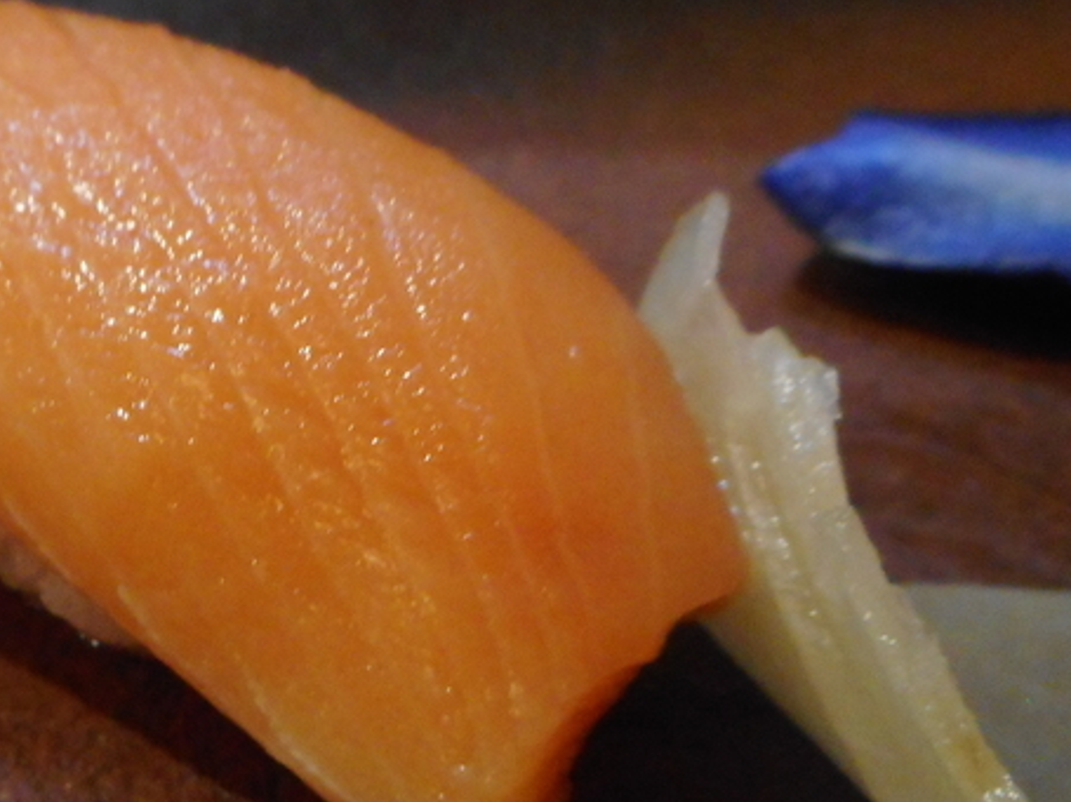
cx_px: 153
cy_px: 539
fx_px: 2041
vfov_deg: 22.1
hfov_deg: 28.5
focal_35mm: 66
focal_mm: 4.5
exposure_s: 1/25
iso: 400
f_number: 3.7
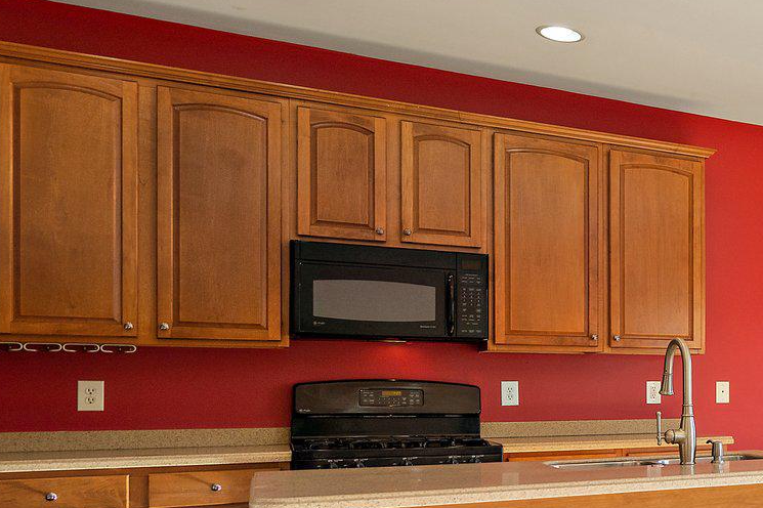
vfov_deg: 29.9
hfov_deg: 33.2
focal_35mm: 44
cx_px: 984
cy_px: 392
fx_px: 932
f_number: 8
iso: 400
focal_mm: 16
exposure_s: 1/100
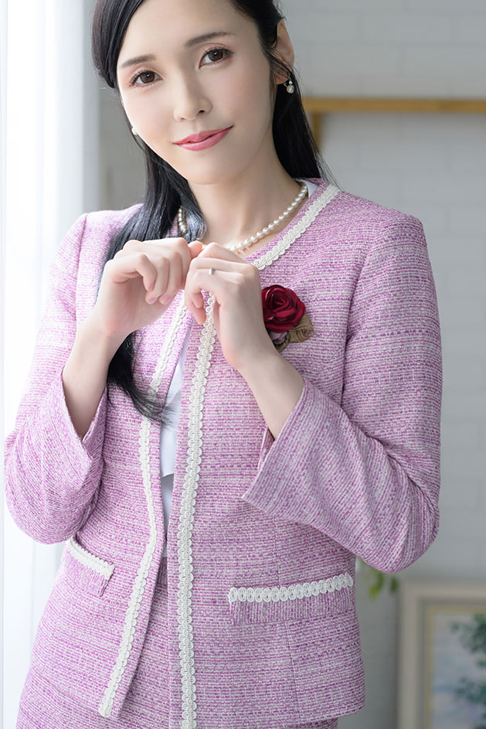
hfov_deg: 14.4
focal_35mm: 95
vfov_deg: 21.5
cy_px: 342
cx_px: 206
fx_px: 1923
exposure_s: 1/160
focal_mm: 70
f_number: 2.8
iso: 640
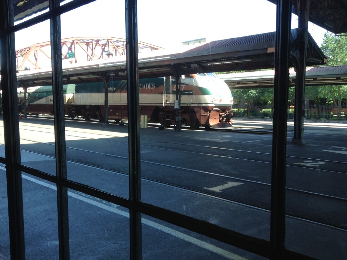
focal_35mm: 34
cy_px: 131
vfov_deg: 41.8
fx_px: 341
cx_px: 169
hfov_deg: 53.9
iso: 32
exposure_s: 1/120
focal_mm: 3.3
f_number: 2.4
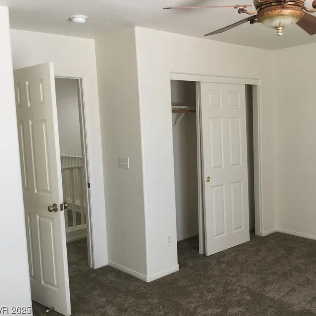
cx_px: 202
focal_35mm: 37
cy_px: 159
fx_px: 382
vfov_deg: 44.9
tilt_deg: -4.2
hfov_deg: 44.5
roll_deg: +2.3
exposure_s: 1/30
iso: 64
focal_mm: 3.3
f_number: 2.4
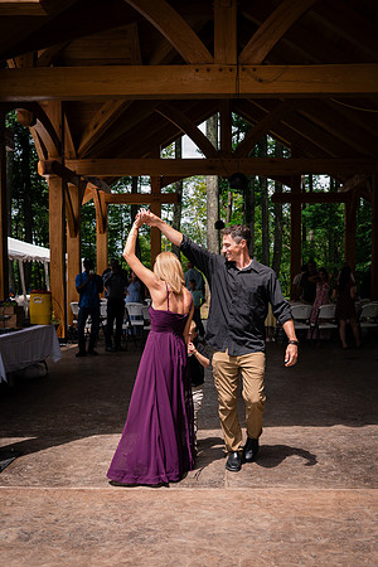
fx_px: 677
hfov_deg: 31.2
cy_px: 336
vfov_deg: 45.2
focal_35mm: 43
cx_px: 201
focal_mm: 24
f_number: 2.8
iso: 400
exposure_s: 1/2000
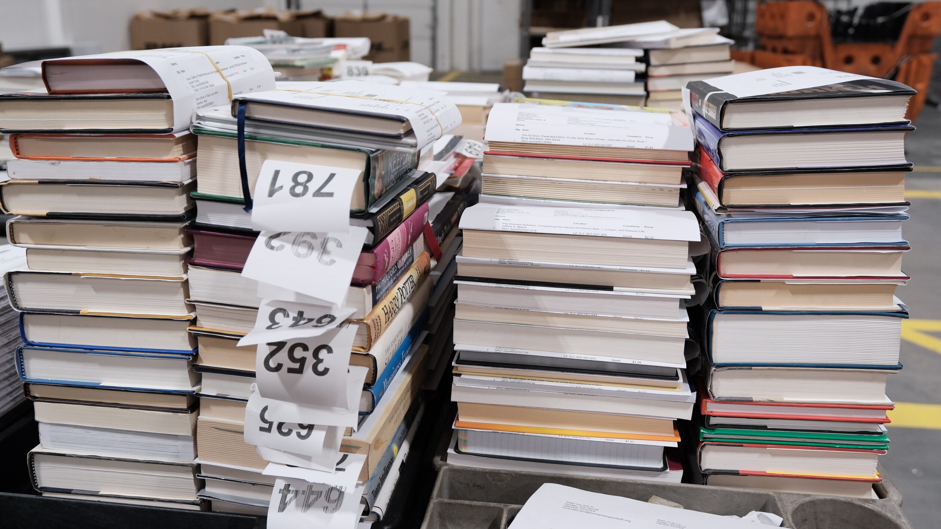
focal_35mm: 33
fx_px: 823
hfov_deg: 59.5
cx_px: 473
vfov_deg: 35.6
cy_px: 241
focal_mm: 20.8
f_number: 3.2
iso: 640
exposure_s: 1/100
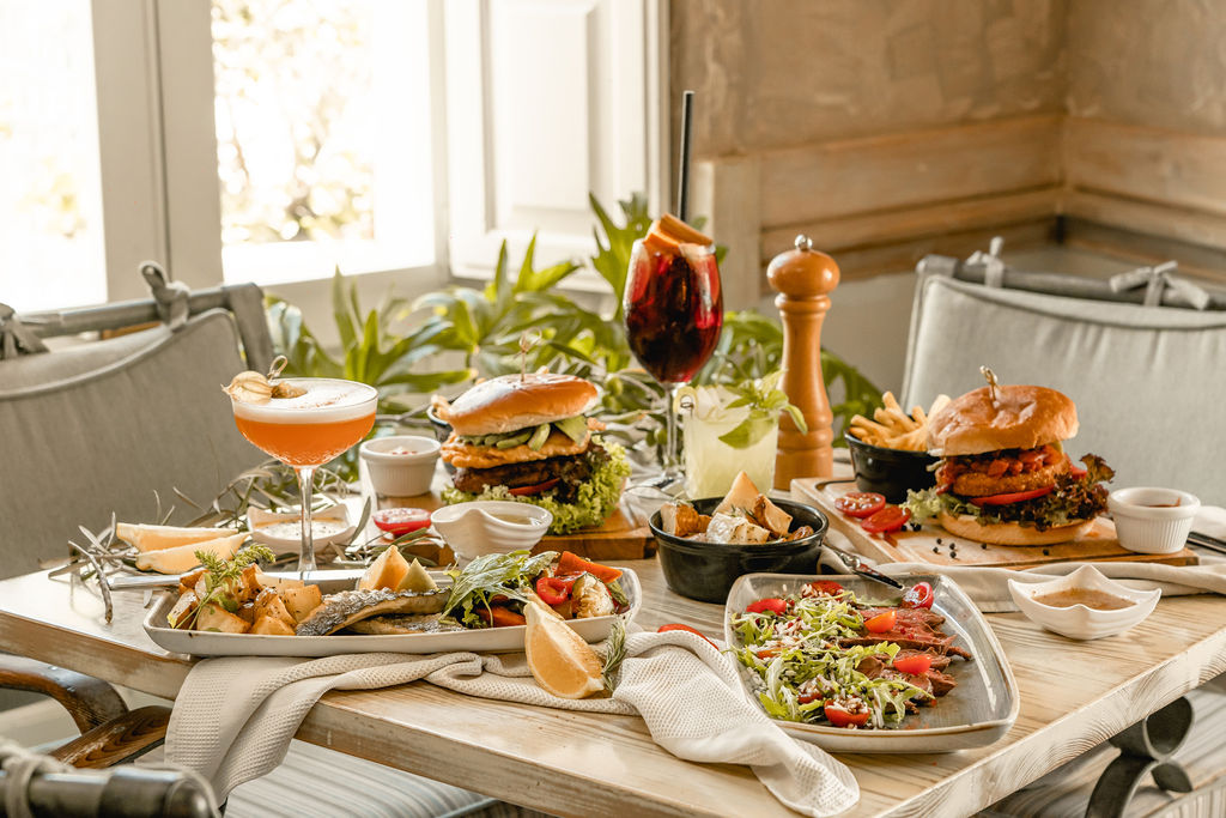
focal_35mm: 69
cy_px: 409
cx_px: 613
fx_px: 2350
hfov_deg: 29.2
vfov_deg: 19.7
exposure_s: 1/125
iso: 640
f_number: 6.3
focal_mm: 69
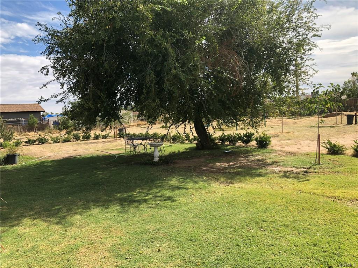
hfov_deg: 63.4
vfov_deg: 49.7
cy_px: 134
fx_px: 290
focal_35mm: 28
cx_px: 179
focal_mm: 3.99
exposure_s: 1/1656
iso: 20
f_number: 1.8
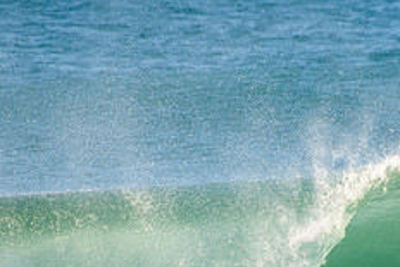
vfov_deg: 1.1
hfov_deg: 1.7
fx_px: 13886
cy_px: 332
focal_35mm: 1249
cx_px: 252
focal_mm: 500
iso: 250
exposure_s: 1/1600
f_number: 5.6
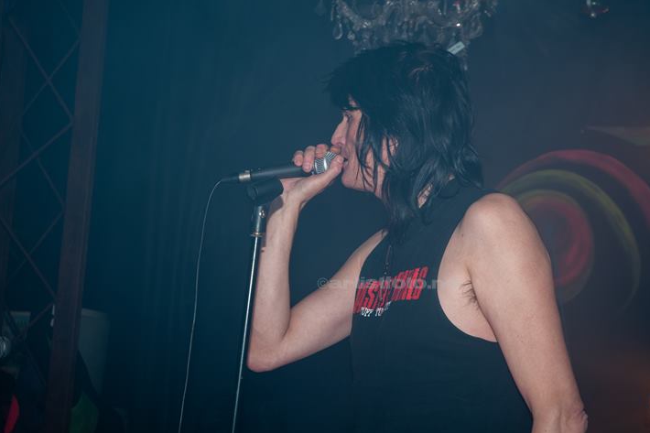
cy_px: 217
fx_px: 1372
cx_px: 324
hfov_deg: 26.7
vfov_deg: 17.9
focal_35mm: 76
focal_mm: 50
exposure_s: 1/80
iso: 200
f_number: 4.5
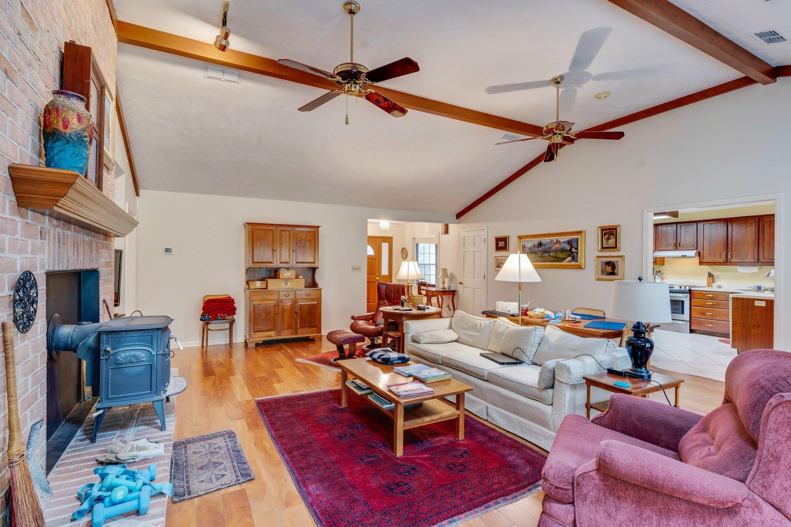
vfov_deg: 70.4
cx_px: 396
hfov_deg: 93.3
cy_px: 264
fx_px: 373
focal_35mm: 17
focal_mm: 17
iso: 100
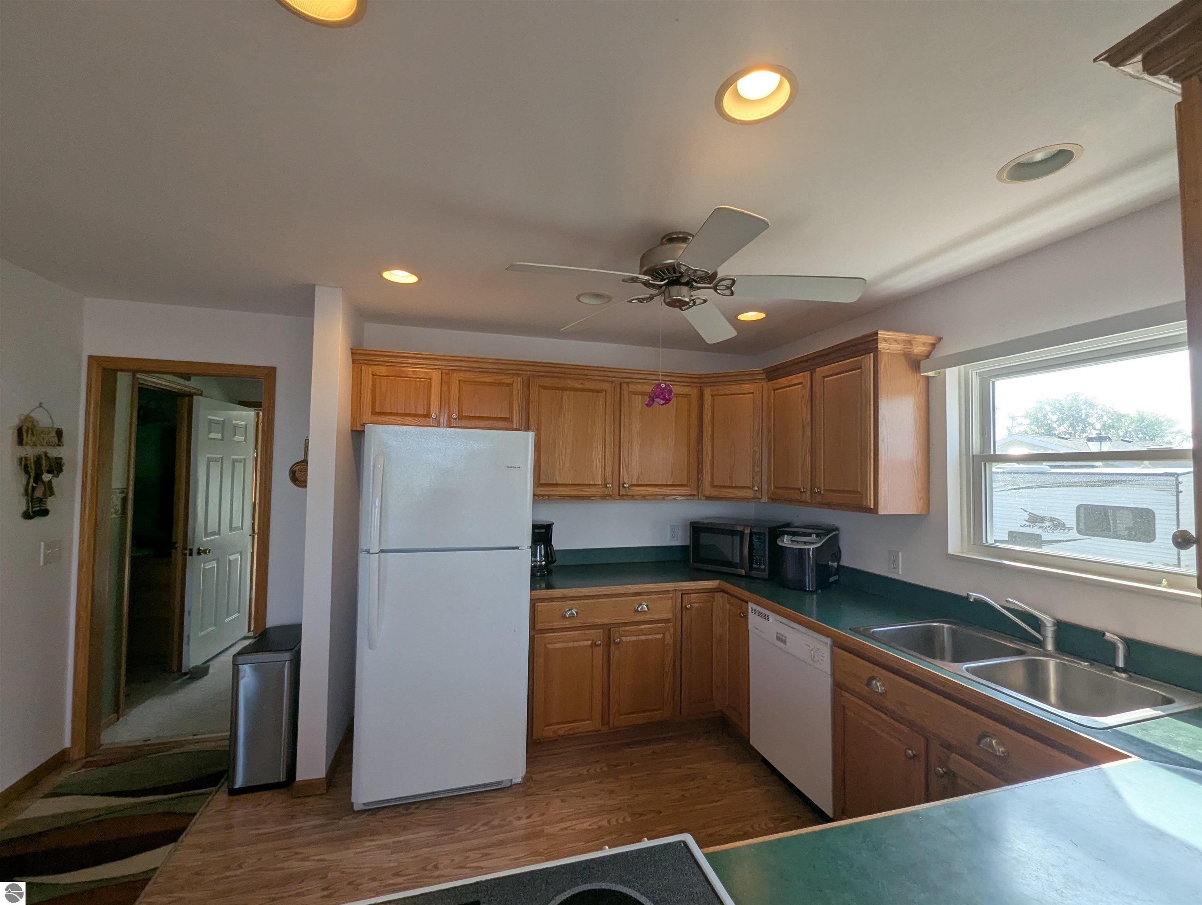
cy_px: 452
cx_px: 601
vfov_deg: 90.1
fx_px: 452
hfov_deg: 106.1
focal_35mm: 13
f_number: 2.2
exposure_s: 1/274
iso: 52
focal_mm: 1.95
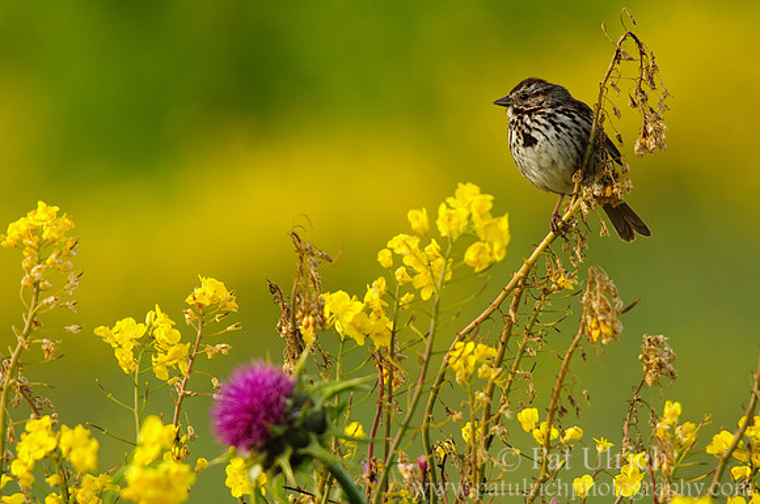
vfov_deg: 2.3
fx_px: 12649
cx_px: 380
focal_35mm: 600
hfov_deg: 3.4
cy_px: 252
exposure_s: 1/200
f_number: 8
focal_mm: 400
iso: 400
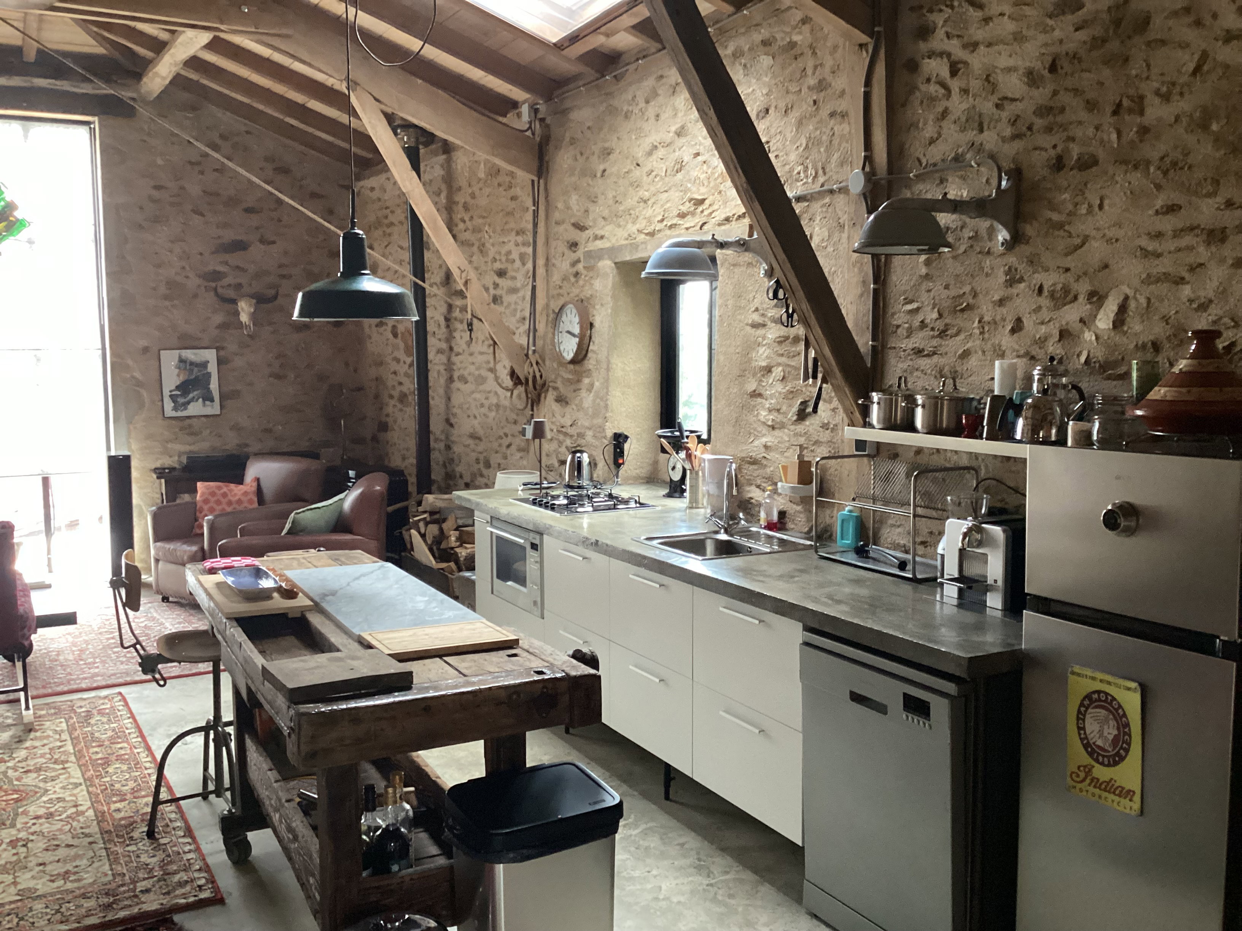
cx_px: 621
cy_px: 466
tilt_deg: -6.1
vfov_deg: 45.4
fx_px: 1112
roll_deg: +0.9
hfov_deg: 58.4
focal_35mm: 31
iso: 400
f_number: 2.4
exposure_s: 1/40
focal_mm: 3.3
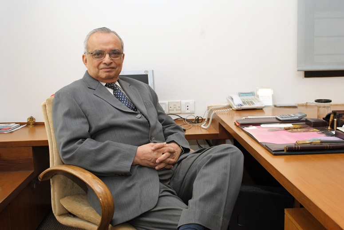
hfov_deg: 43.6
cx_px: 172
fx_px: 431
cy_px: 115
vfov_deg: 30.0
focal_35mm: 45
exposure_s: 1/60
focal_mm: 30
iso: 400
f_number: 5.6
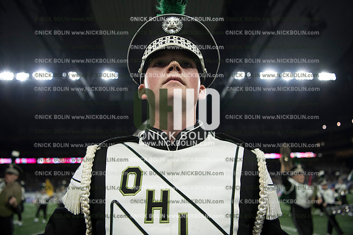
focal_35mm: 24
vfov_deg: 53.2
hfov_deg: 73.7
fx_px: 235
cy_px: 118
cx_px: 176
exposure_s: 1/1250
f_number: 2.8
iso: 1250
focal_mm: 24
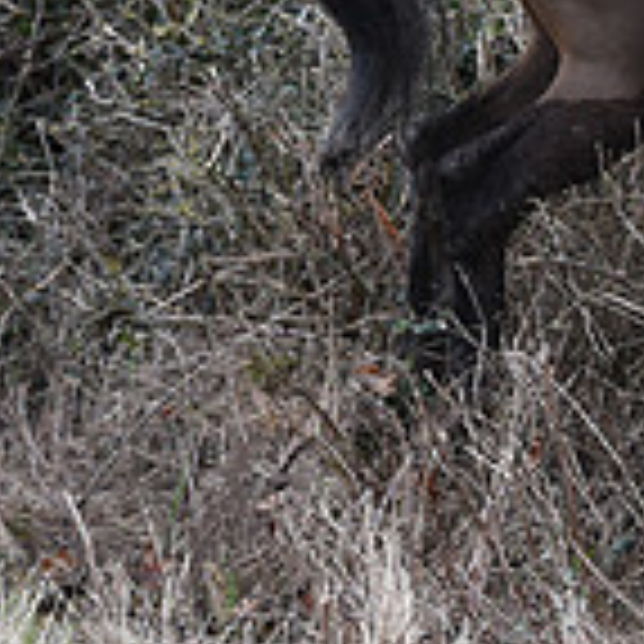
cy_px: -158
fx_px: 11955
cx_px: 1180
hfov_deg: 3.1
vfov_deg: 3.1
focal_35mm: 568
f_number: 5.6
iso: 2800
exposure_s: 1/1250
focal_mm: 165
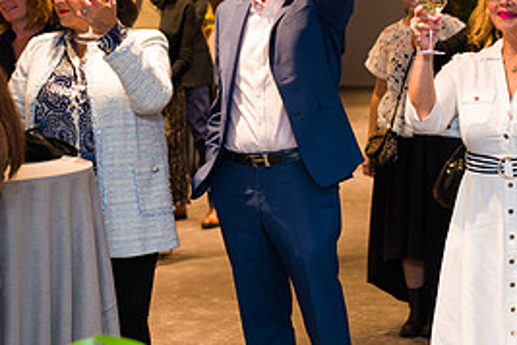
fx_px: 1623
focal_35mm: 113
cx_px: 494
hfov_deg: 17.7
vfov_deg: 12.1
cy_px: 93
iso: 640
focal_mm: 52
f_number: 4
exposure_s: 1/60
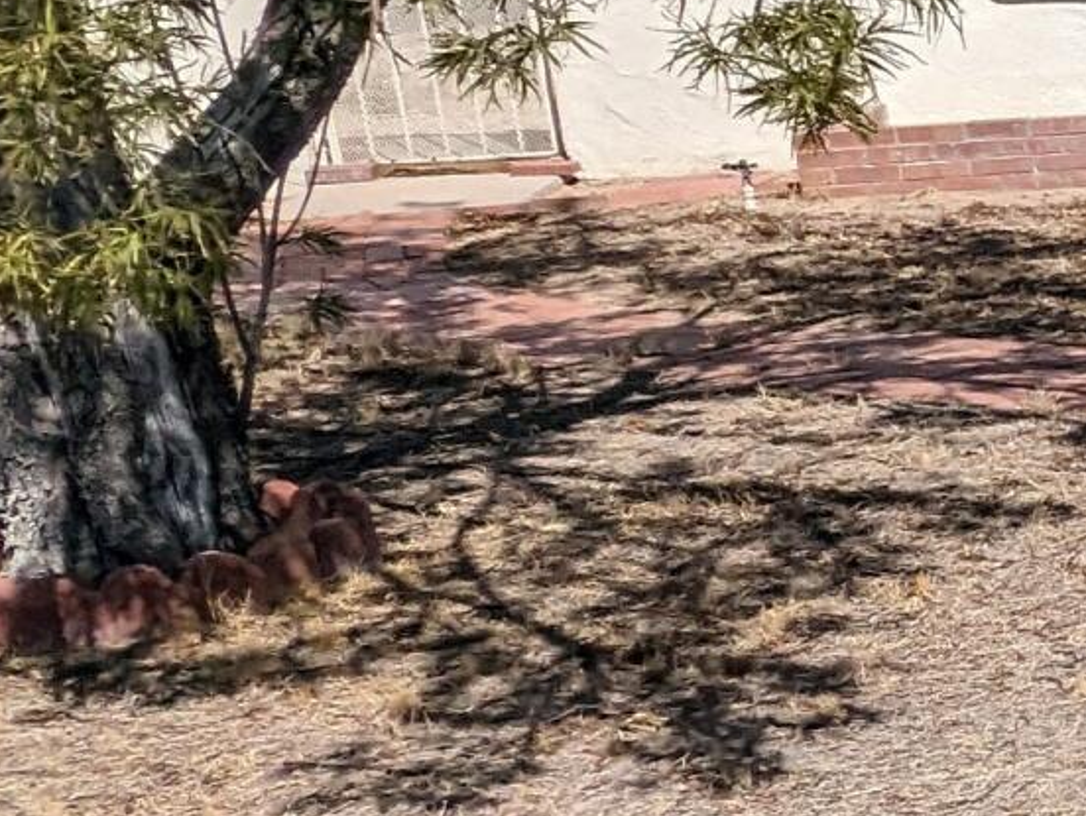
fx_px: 2732
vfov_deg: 17.0
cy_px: 332
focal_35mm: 87
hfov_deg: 15.3
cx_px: 2463
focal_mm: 2.35
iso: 52
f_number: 2.2
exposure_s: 1/2907
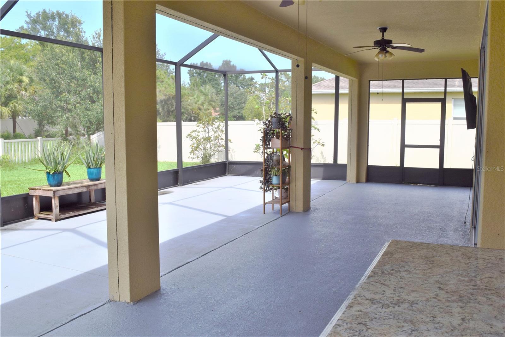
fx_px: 463
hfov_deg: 57.2
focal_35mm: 33
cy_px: 168
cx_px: 252
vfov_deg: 40.0
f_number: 10
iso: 400
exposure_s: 1/320
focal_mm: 22
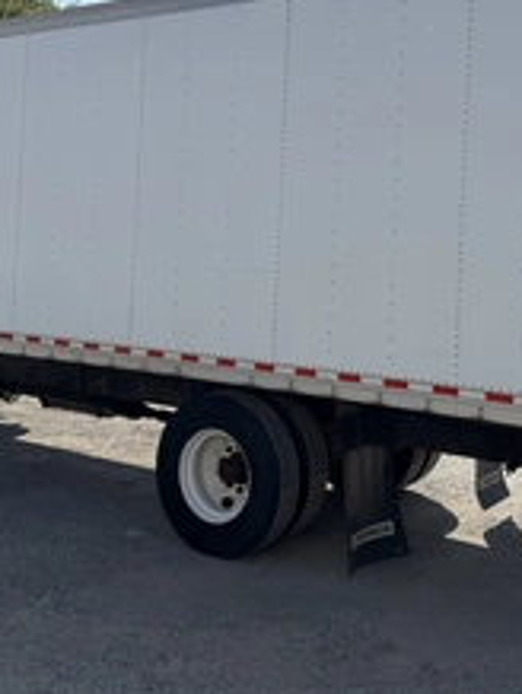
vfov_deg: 42.2
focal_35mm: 44
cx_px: 306
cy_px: 223
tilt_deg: +1.7
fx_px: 883
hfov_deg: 32.9
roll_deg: +0.2
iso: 80
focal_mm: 6.76
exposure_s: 1/7353
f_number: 1.78
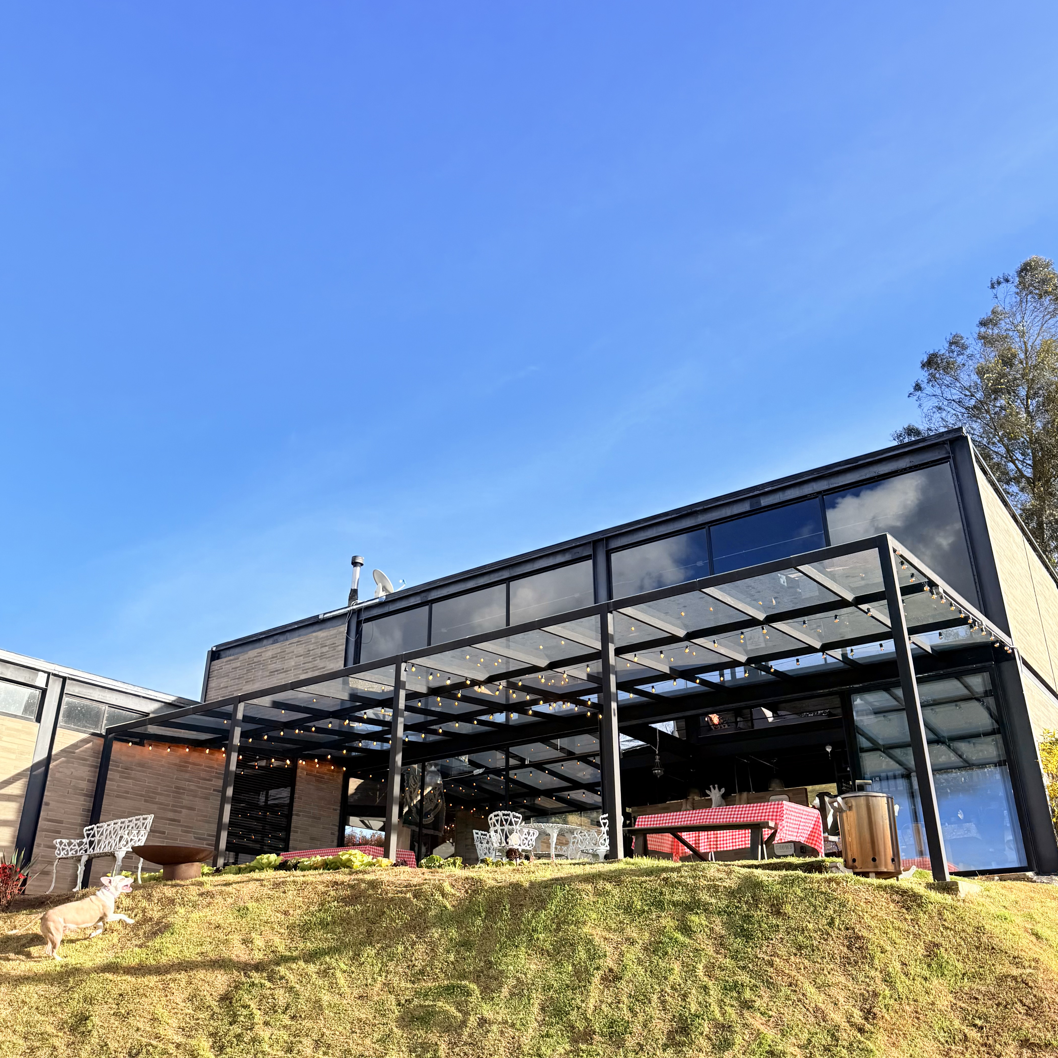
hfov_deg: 55.6
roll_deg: -1.6
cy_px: 526
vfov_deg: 55.6
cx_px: 533
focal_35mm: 29
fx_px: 1003
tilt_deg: +24.5
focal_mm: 6.76
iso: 80
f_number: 1.78
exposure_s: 1/1653
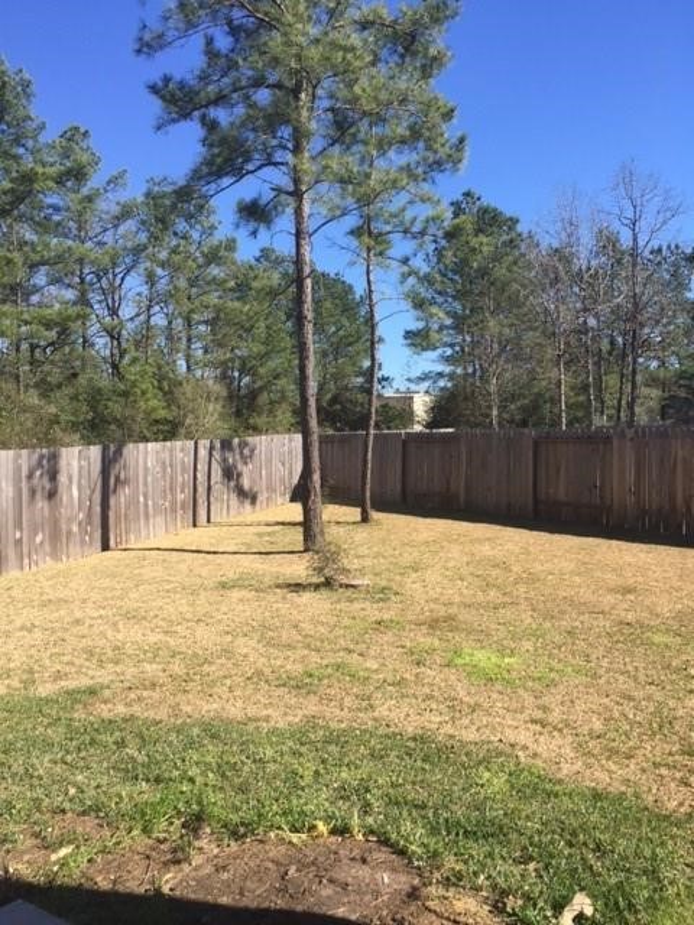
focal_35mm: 29
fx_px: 775
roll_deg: -0.1
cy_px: 462
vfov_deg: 61.7
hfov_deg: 48.2
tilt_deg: +1.5
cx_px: 347
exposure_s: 1/1199
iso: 32
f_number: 2.2
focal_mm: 4.15
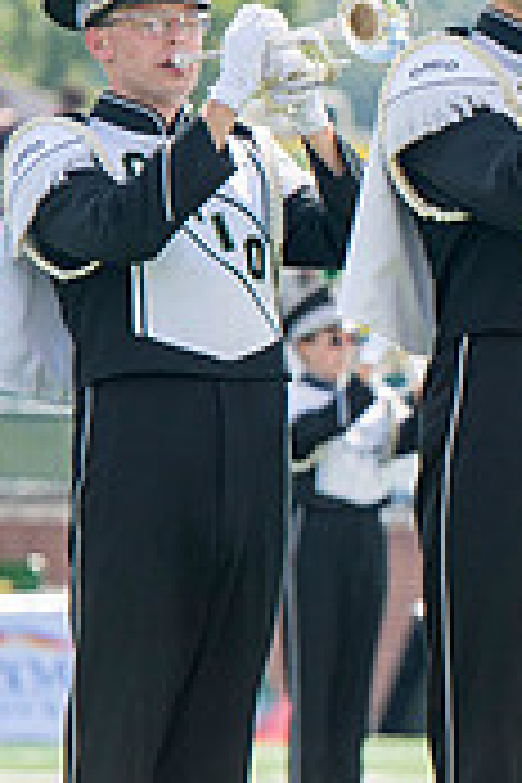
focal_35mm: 515
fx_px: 11200
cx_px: 1174
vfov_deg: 4.0
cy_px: 356
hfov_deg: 2.7
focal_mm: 155
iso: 200
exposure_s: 1/1000
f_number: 4.5
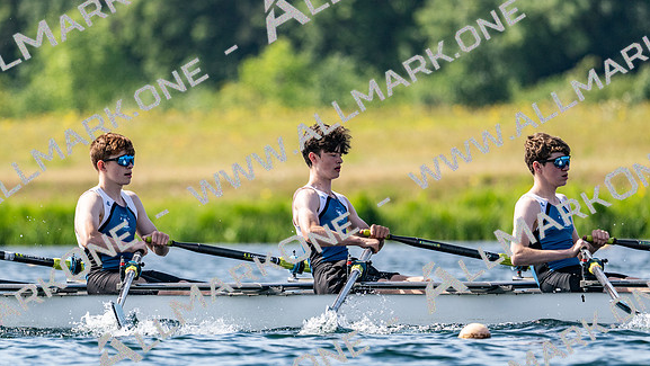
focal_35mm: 631
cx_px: 326
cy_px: 208
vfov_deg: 1.9
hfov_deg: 3.4
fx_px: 10879
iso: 280
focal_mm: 400
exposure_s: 1/2500
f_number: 4.5
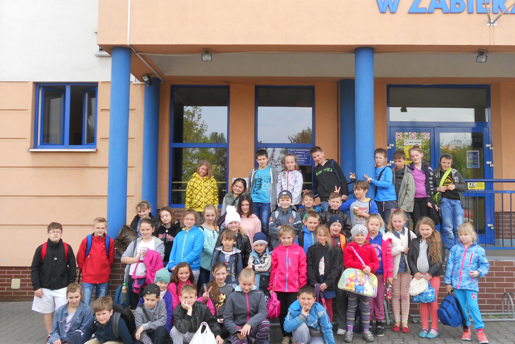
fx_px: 558
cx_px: 280
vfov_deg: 34.2
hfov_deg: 49.5
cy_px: 167
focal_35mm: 39
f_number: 3.5
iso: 80
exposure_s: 1/160
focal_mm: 5.8
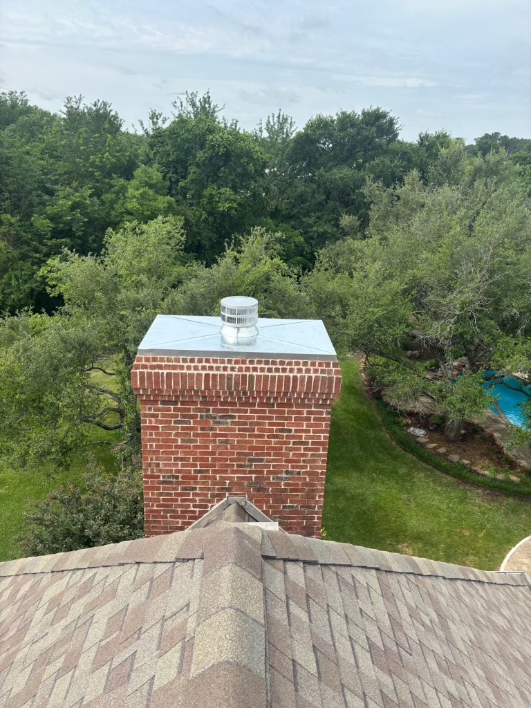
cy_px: 354
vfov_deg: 67.3
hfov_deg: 53.1
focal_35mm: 26
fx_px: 532
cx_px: 266
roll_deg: -3.6
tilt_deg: -19.3
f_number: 1.6
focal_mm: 5.96
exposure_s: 1/2105
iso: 50
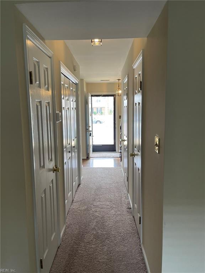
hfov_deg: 54.9
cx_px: 102
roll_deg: +1.1
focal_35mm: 25
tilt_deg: -6.4
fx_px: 197
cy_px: 136
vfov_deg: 69.4
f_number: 1.6
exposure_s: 1/120
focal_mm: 5.1
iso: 125
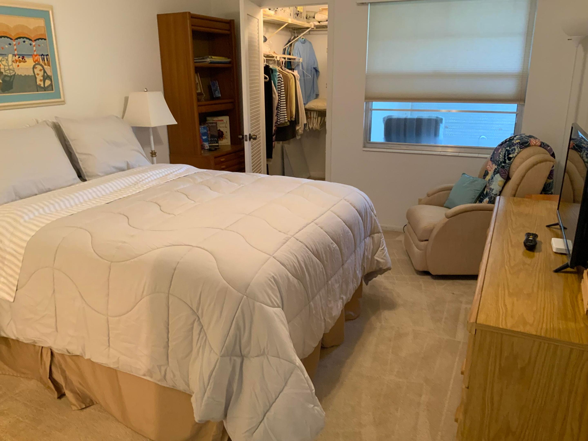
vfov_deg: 48.2
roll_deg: -0.5
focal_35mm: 29
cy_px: 220
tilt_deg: -16.3
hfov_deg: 61.7
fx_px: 493
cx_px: 294
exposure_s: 1/60
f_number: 1.8
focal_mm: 3
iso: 160
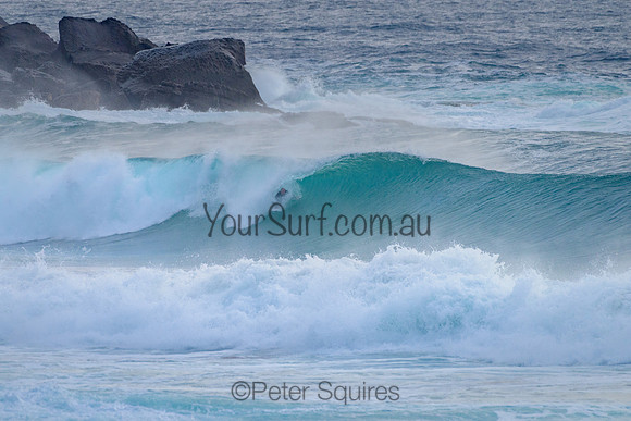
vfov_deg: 2.2
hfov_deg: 3.4
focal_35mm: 613
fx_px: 10750
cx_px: 291
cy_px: 186
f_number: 5.6
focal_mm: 500
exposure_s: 1/2000
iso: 500
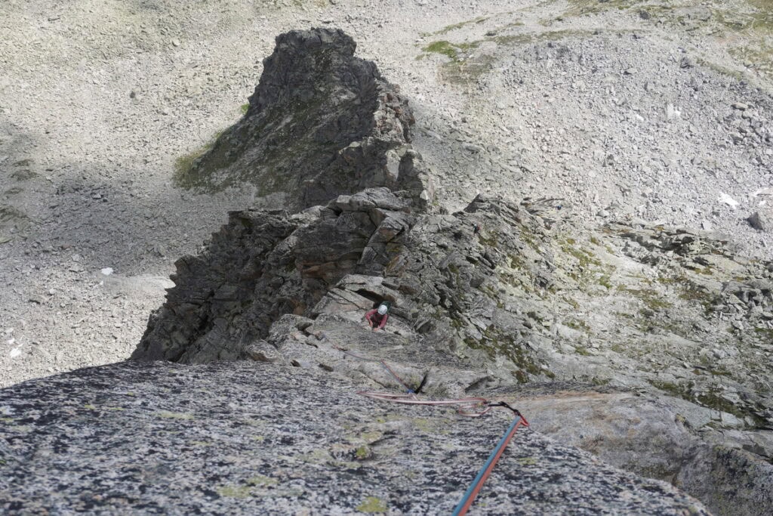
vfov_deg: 30.9
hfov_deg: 45.0
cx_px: 386
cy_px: 258
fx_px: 934
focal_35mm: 44
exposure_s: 1/320
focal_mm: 29
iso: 100
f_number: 6.3
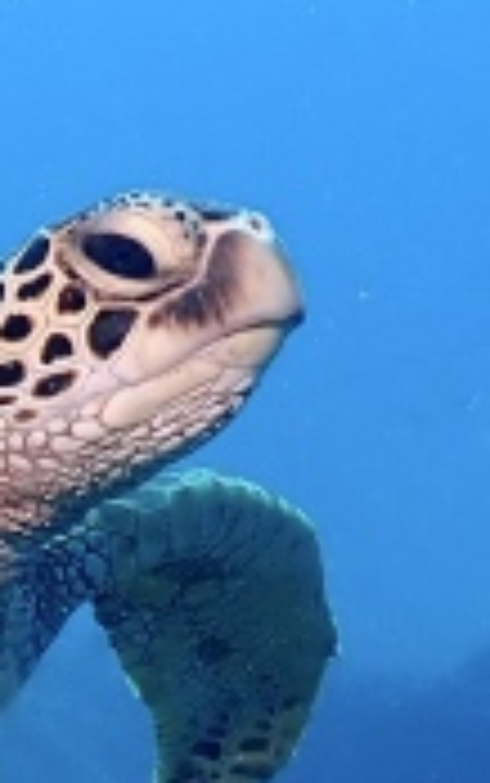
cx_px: -679
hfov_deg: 8.7
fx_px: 2922
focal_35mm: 137
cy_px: 457
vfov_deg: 15.2
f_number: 2.8
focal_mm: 4.5
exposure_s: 1/640
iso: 100
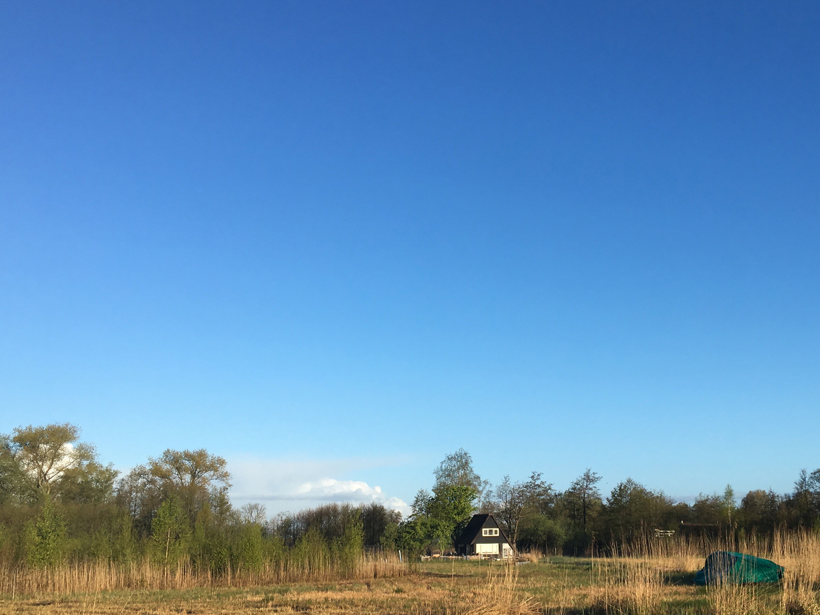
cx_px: 507
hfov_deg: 44.5
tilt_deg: +8.2
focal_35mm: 42
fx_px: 995
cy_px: 393
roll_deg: +2.8
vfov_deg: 34.1
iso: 25
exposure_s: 1/1282
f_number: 2.2
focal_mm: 4.15
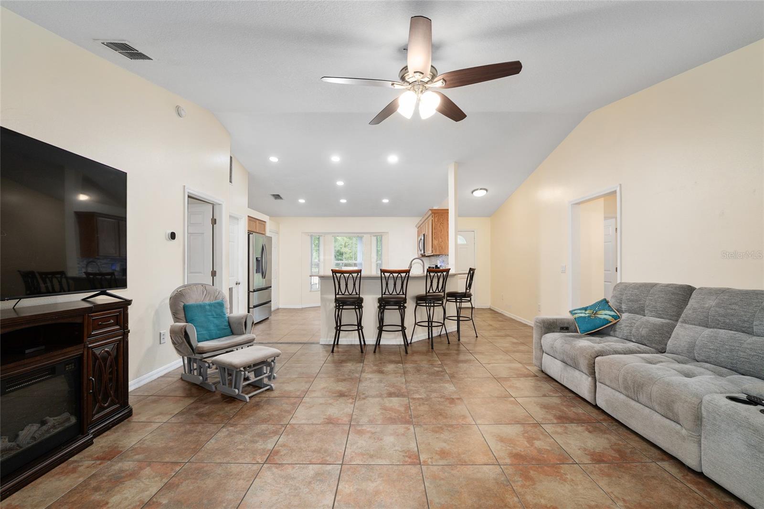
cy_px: 254
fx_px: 297
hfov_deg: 104.3
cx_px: 382
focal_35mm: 14
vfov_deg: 81.2
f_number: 7.1
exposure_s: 1/8
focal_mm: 14
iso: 500
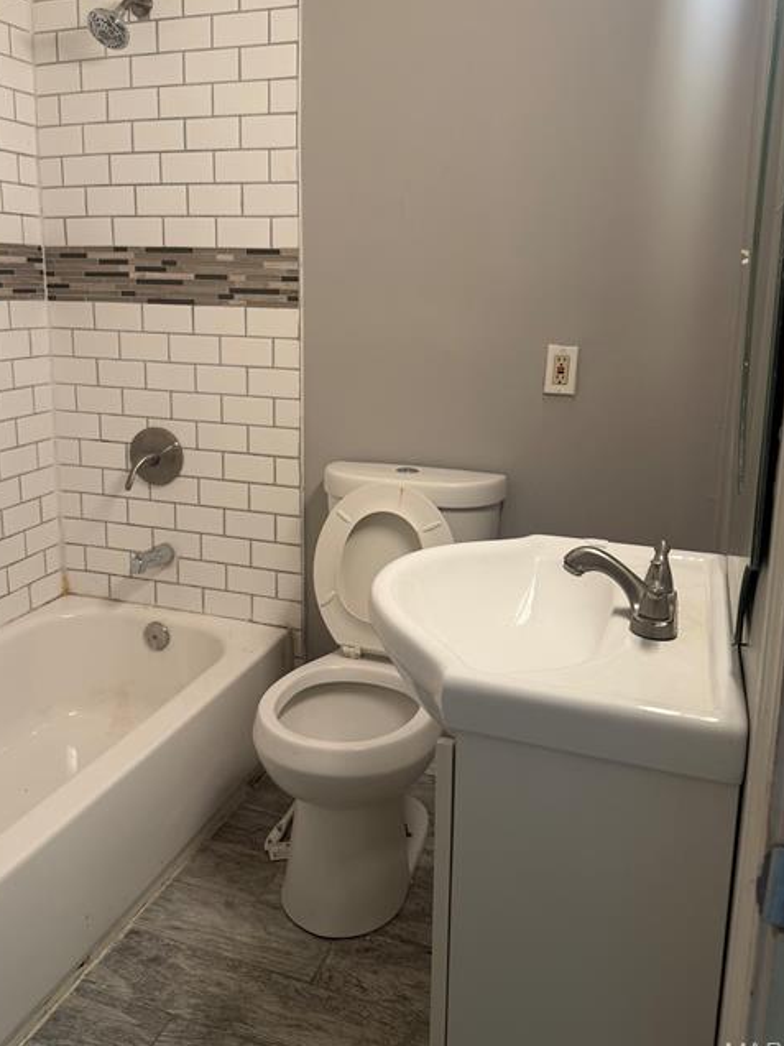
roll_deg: +0.1
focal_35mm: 29
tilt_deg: -10.6
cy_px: 442
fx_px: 876
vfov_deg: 61.3
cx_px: 345
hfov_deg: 48.1
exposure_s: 1/60
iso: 125
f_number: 1.78
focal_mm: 6.76
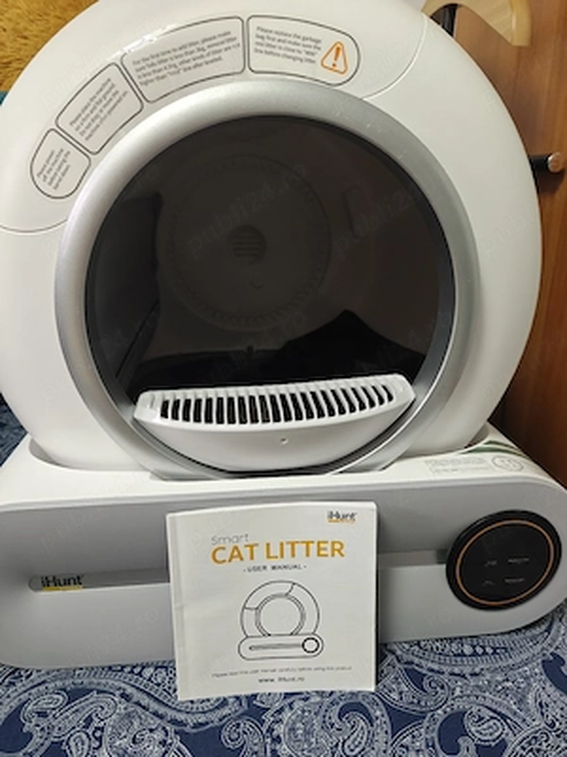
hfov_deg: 58.9
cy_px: 378
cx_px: 284
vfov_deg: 73.9
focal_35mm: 23
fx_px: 502
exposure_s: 1/92.6
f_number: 1.6
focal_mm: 6.06
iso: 320
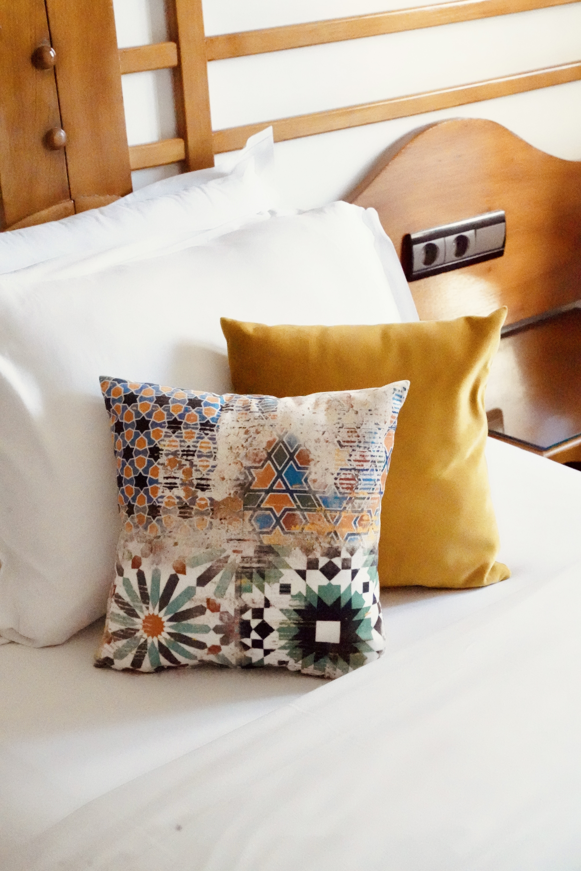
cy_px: 436
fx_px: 1331
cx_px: 290
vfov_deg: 36.2
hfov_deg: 24.6
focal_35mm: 55
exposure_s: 1/400
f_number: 13
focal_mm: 55
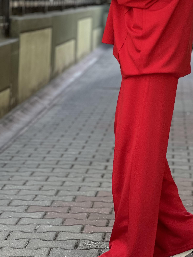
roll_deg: -3.2
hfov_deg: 10.2
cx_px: 150
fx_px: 1078
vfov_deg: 13.6
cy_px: 59
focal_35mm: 145
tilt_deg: -2.2
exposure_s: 1/121
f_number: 2.8
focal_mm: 9
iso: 100
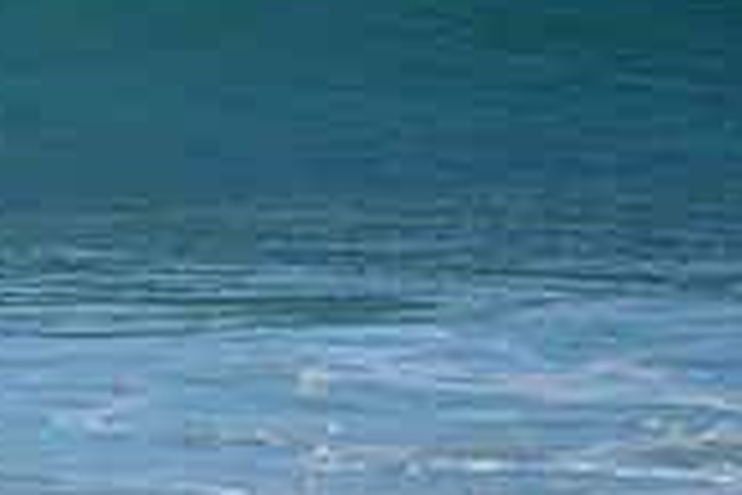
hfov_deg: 1.2
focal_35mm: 1755
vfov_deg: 0.8
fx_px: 36170
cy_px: -124
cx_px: -454
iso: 280
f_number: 5.6
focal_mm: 500
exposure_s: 1/2000
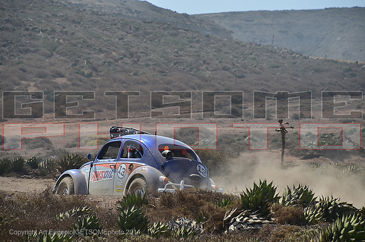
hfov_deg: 10.2
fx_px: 2049
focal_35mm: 202
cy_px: 121
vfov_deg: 6.8
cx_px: 182
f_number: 7.1
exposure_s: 1/640
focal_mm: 135
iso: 200
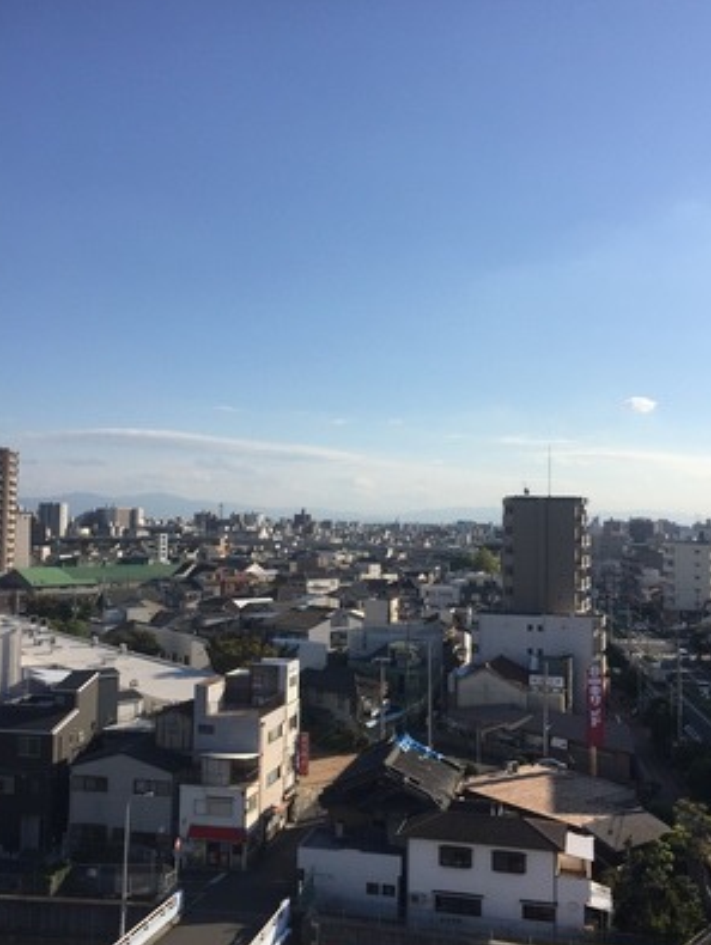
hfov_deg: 43.0
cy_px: 471
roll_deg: -0.7
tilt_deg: +3.0
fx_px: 902
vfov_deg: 55.3
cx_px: 388
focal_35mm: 33
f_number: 2.2
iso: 32
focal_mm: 4.15
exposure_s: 1/2825
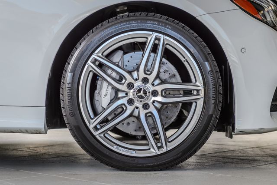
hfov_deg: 21.5
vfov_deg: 14.4
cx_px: 142
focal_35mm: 95
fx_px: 730
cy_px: 87
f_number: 4
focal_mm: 70
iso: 400
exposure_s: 1/1250
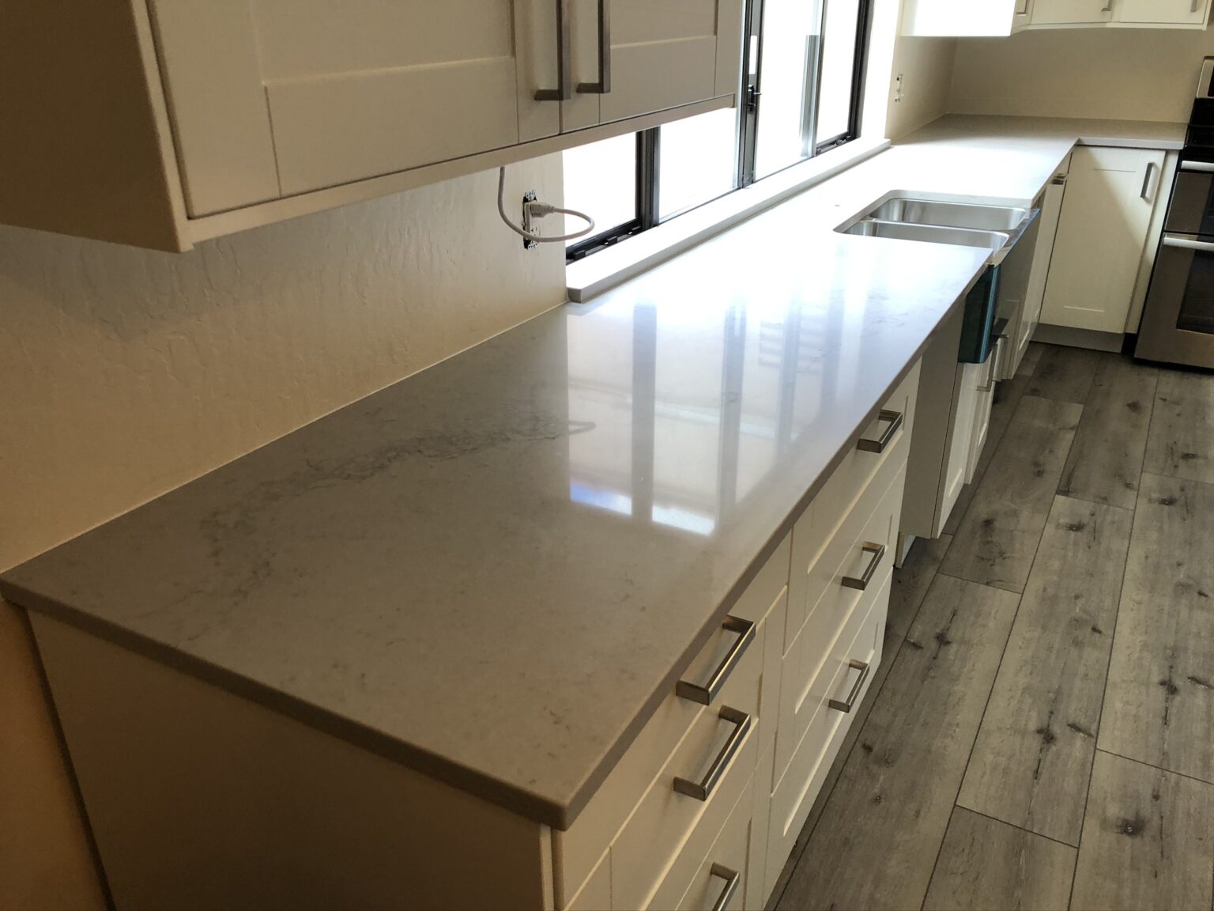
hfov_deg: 63.4
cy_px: 456
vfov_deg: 49.7
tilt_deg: -25.6
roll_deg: -0.7
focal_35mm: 28
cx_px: 607
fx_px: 982
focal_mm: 4
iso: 25
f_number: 1.8
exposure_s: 1/30
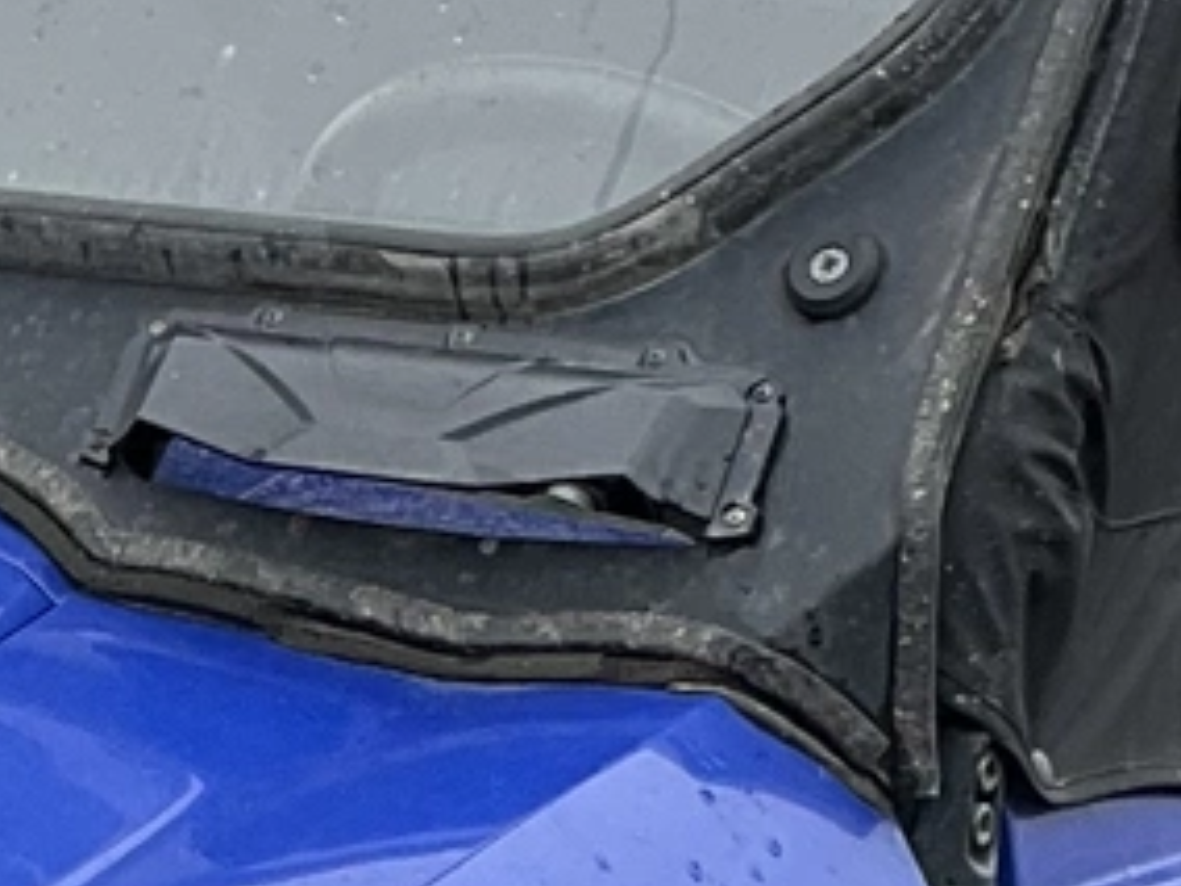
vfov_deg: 7.2
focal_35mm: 204
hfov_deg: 9.6
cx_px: 58
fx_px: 6960
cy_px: 1240
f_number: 1.8
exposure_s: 1/159
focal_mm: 3
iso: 20
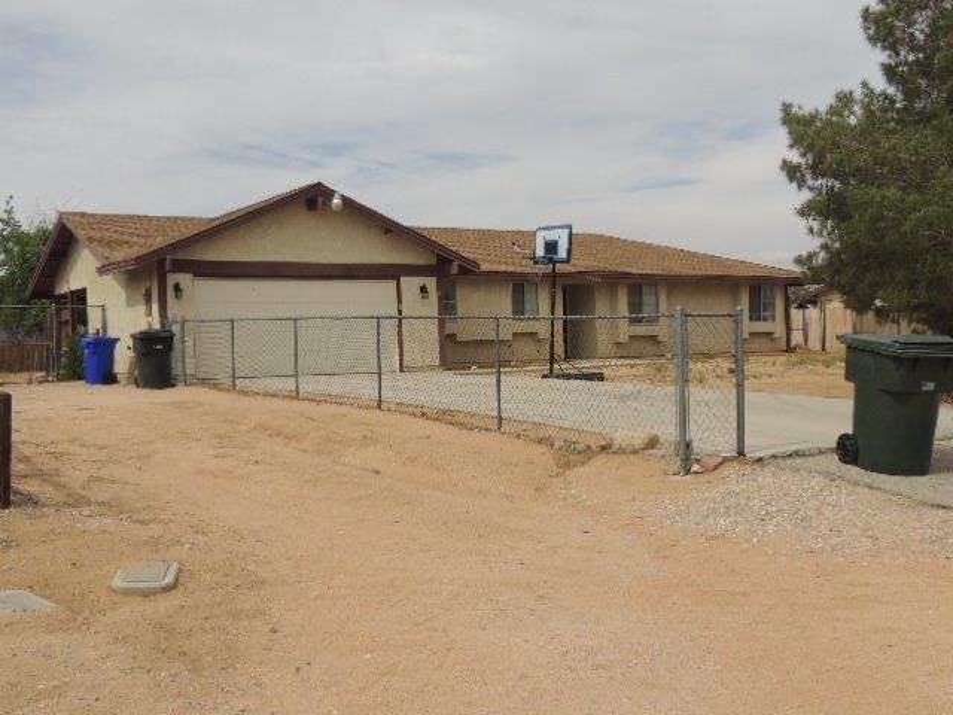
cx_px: 476
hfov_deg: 46.8
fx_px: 1101
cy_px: 358
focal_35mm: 40
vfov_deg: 36.0
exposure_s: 1/1250
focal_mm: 7.1
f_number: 3.7
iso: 100
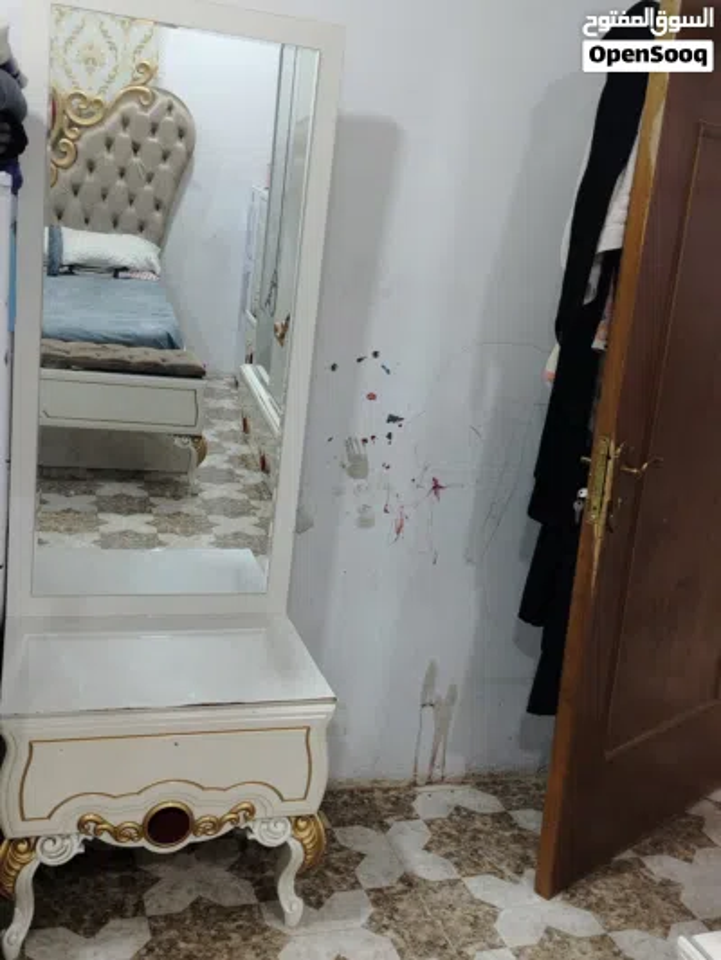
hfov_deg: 39.7
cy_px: 480
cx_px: 360
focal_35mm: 36
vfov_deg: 51.3
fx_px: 999
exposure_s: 1/50
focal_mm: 5.25
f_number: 1.75
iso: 834
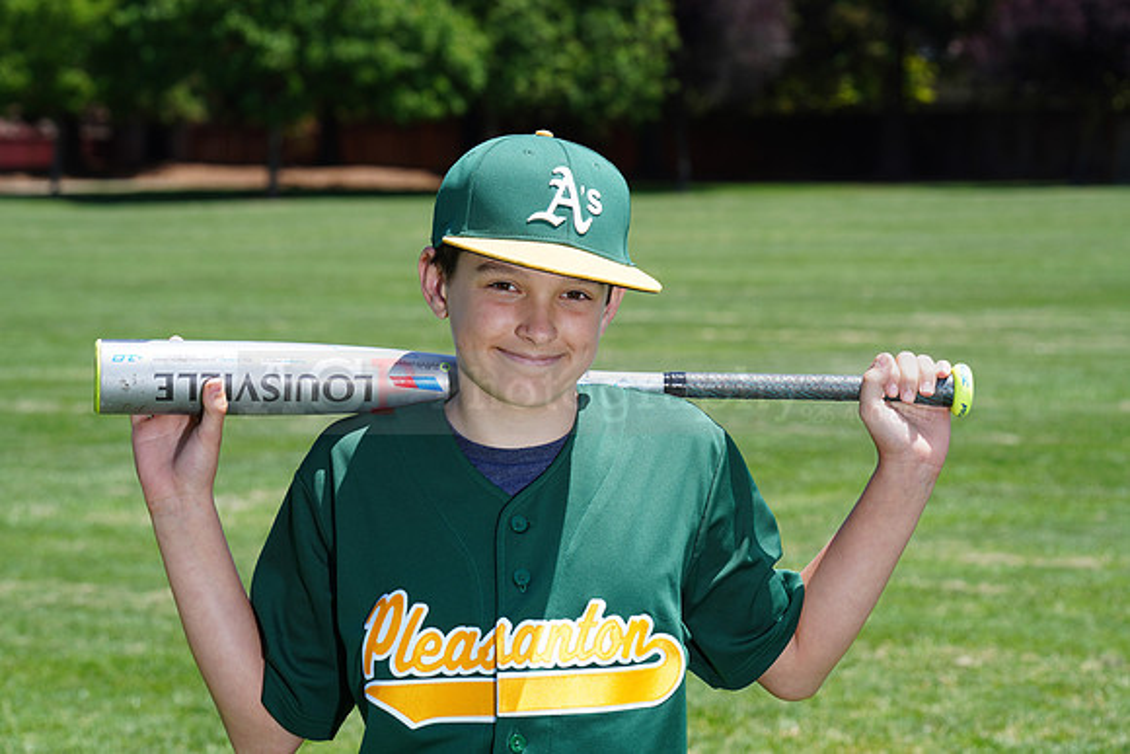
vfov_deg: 10.2
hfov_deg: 15.3
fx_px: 4207
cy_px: 377
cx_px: 565
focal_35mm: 134
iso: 200
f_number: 10
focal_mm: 134
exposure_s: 1/200
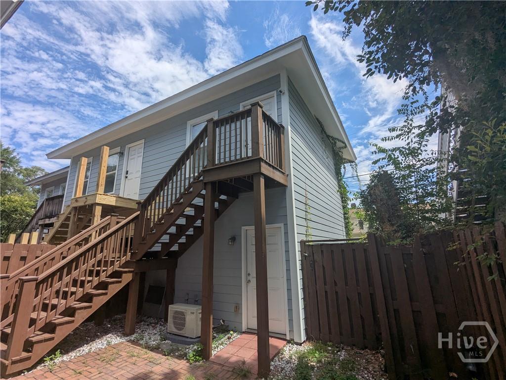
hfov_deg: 94.5
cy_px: 190
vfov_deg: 78.1
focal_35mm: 16
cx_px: 253
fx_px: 234
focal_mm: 2.35
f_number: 2.2
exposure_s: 1/1898
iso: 51
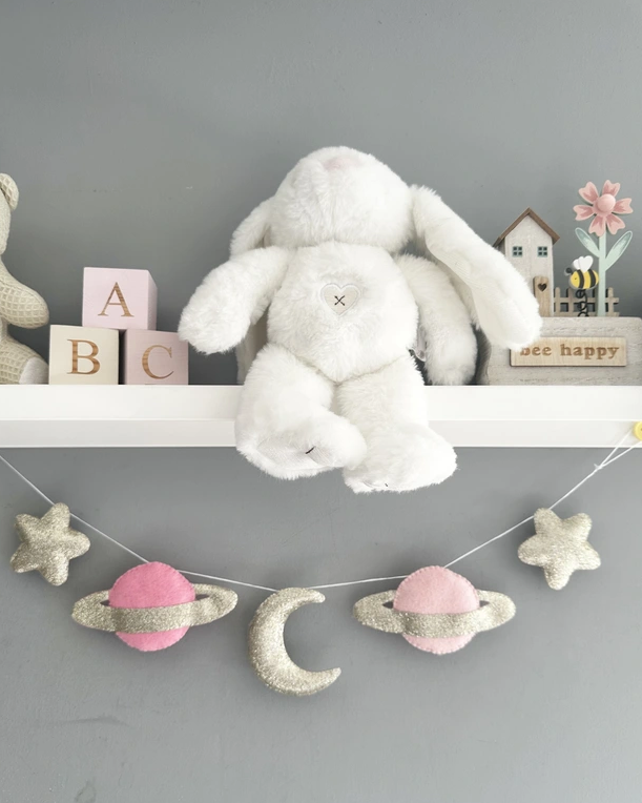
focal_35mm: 27
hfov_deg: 53.2
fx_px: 641
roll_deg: -0.3
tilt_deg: +5.3
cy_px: 440
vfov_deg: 63.9
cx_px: 306
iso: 64
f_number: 1.78
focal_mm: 6.86
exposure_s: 1/121
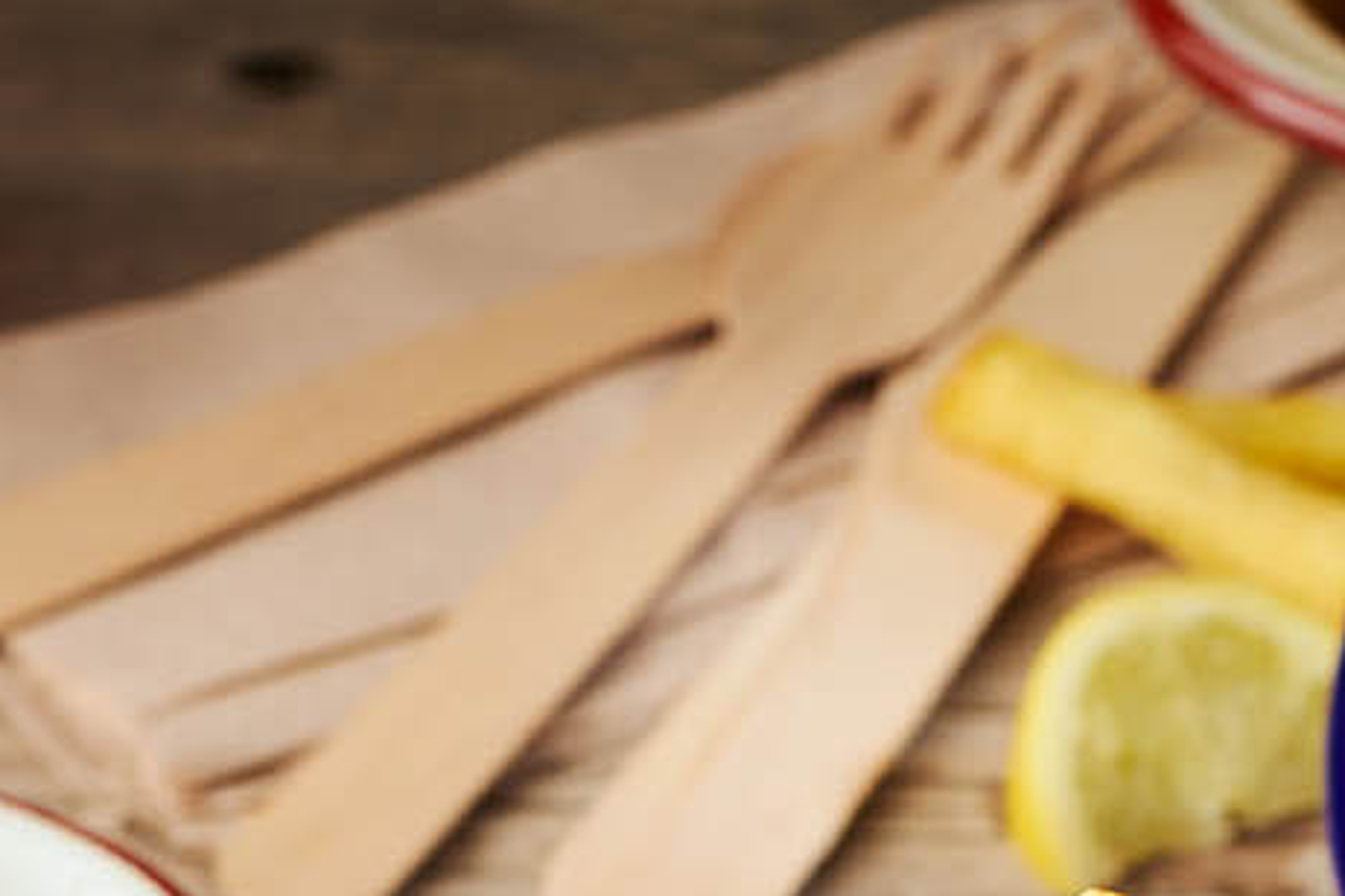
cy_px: 1615
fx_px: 8029
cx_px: 993
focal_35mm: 215
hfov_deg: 9.6
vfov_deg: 6.3
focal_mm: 50
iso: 64
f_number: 6.7
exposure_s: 1/125
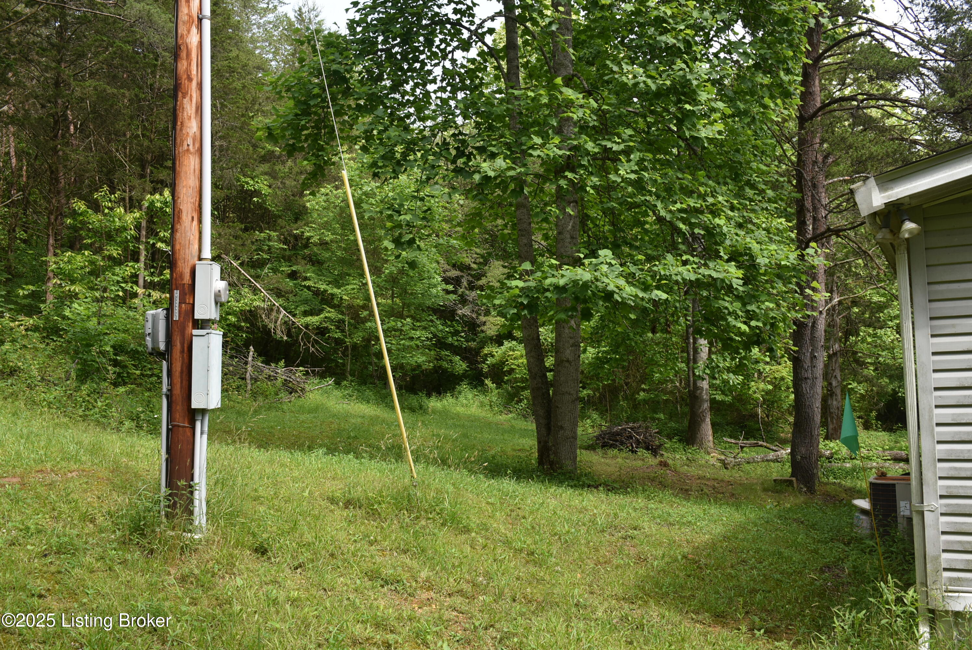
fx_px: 932
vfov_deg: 38.4
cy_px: 325
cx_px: 486
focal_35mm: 34
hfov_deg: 55.1
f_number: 7.1
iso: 250
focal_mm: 23
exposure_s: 1/200
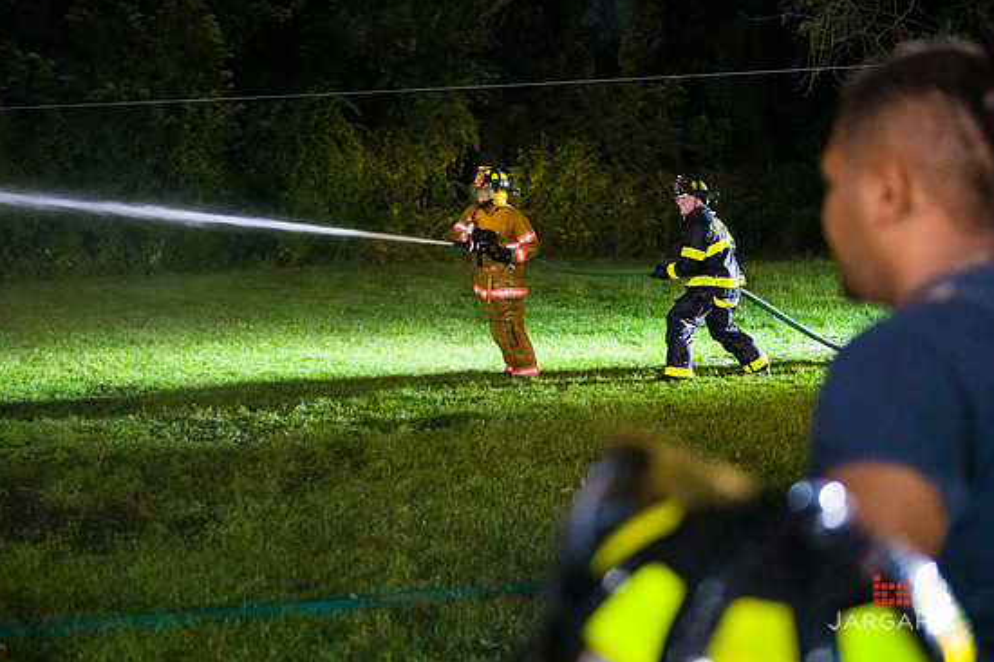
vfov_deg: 23.4
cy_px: 320
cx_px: 477
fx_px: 1600
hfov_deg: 34.5
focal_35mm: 58
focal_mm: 55
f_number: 3.2
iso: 12800
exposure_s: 1/200
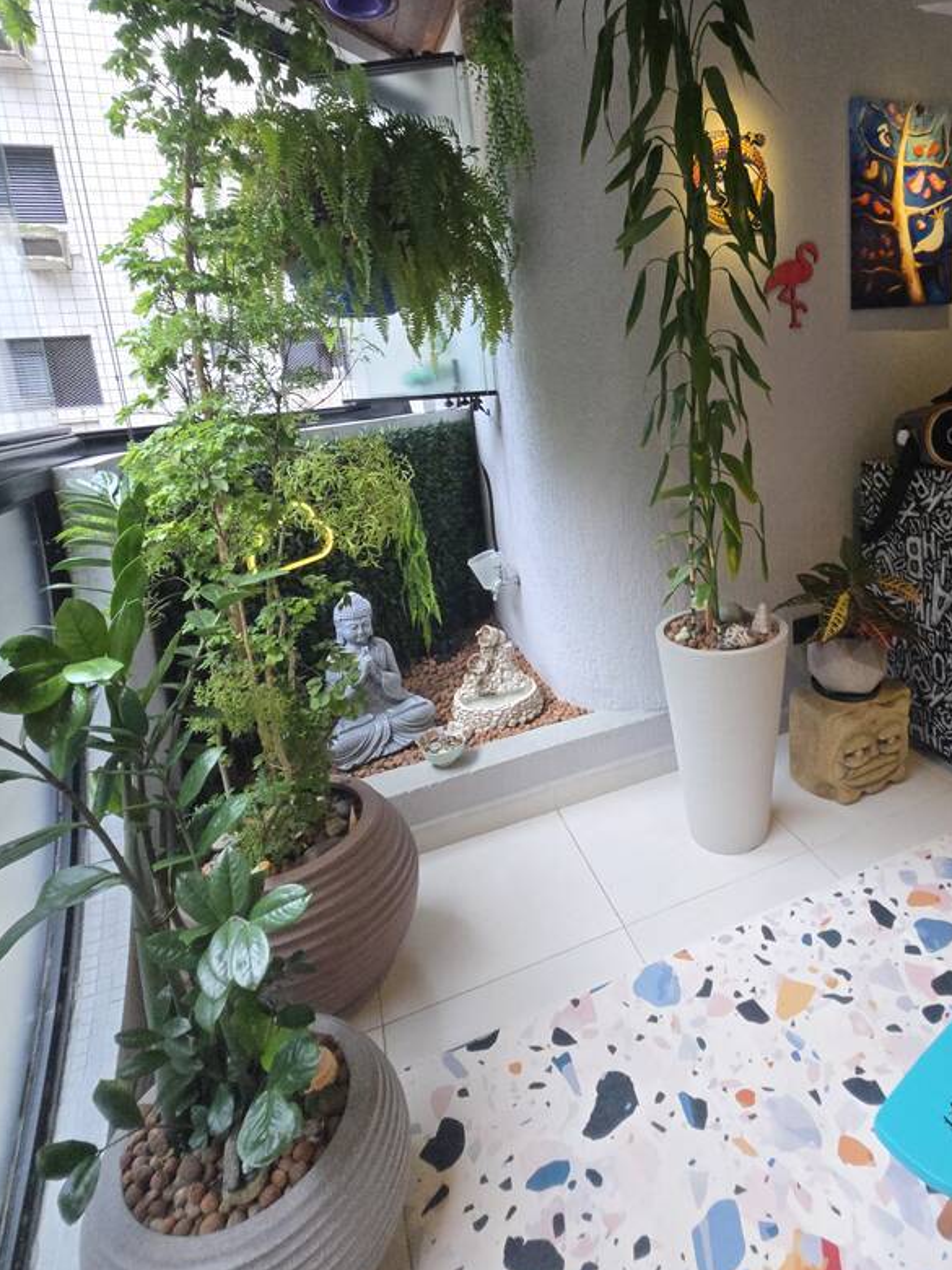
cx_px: 627
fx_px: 660
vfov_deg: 86.5
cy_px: 498
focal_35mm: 18
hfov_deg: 69.8
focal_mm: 1.7
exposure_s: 1/60
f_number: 2.2
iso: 125
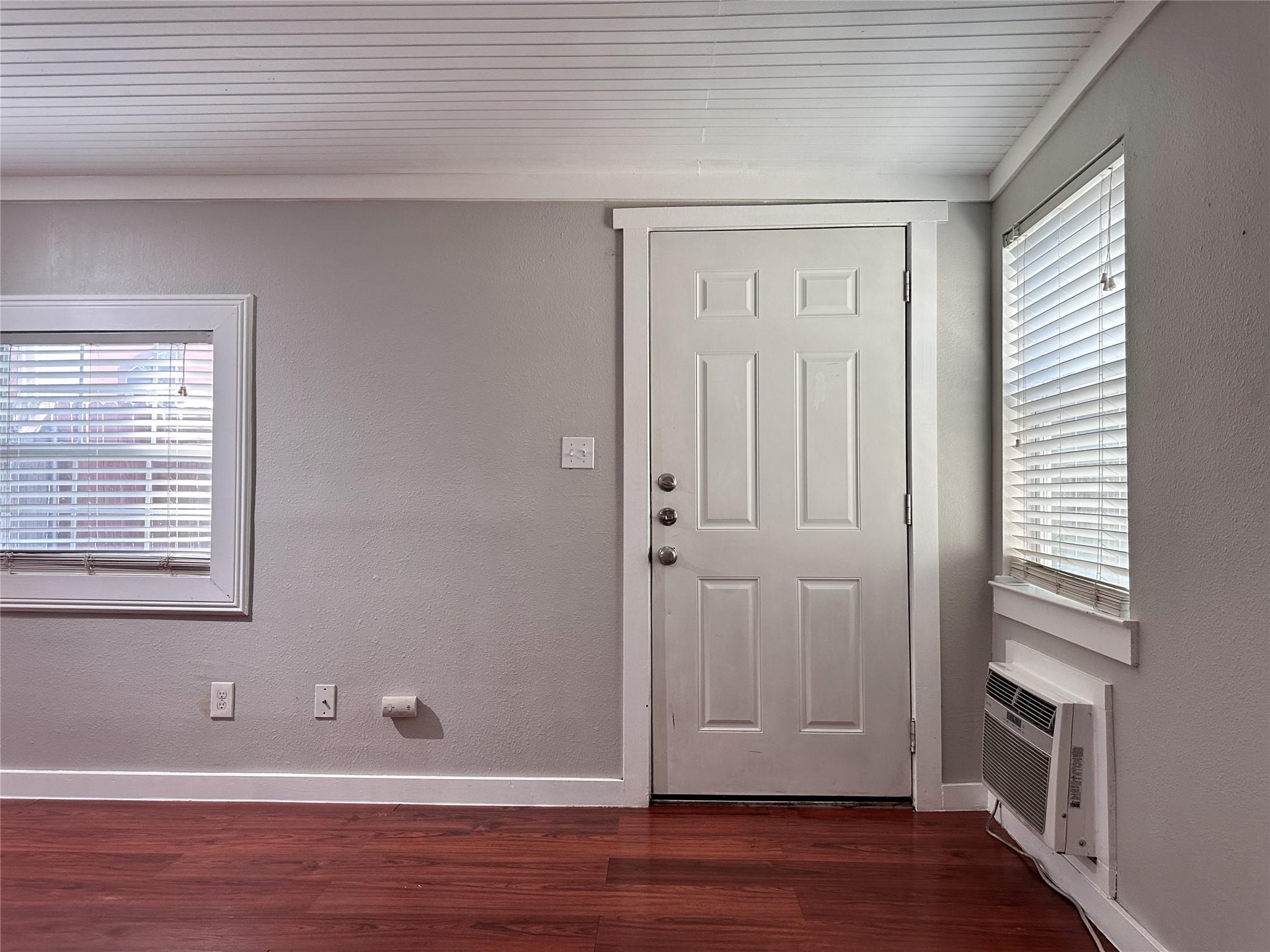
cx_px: 635
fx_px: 881
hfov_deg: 71.6
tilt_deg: +1.8
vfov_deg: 56.8
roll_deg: +0.4
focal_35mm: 24
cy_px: 476
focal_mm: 6.86
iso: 160
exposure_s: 1/120
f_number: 1.78
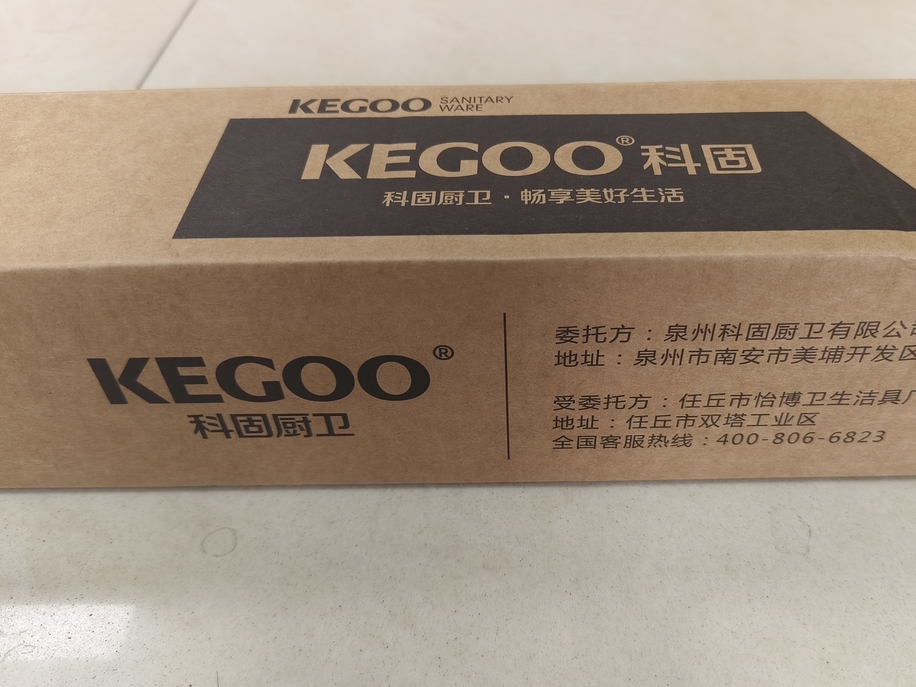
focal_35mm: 27
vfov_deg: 51.3
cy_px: 368
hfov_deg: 65.0
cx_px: 524
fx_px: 714
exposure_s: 1/100
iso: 719
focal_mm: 5.6
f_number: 1.88
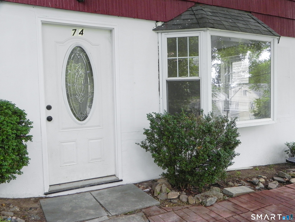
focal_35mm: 33
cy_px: 111
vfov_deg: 42.9
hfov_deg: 55.4
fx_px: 281
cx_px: 148
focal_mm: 5.9
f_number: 4
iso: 160
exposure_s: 1/92
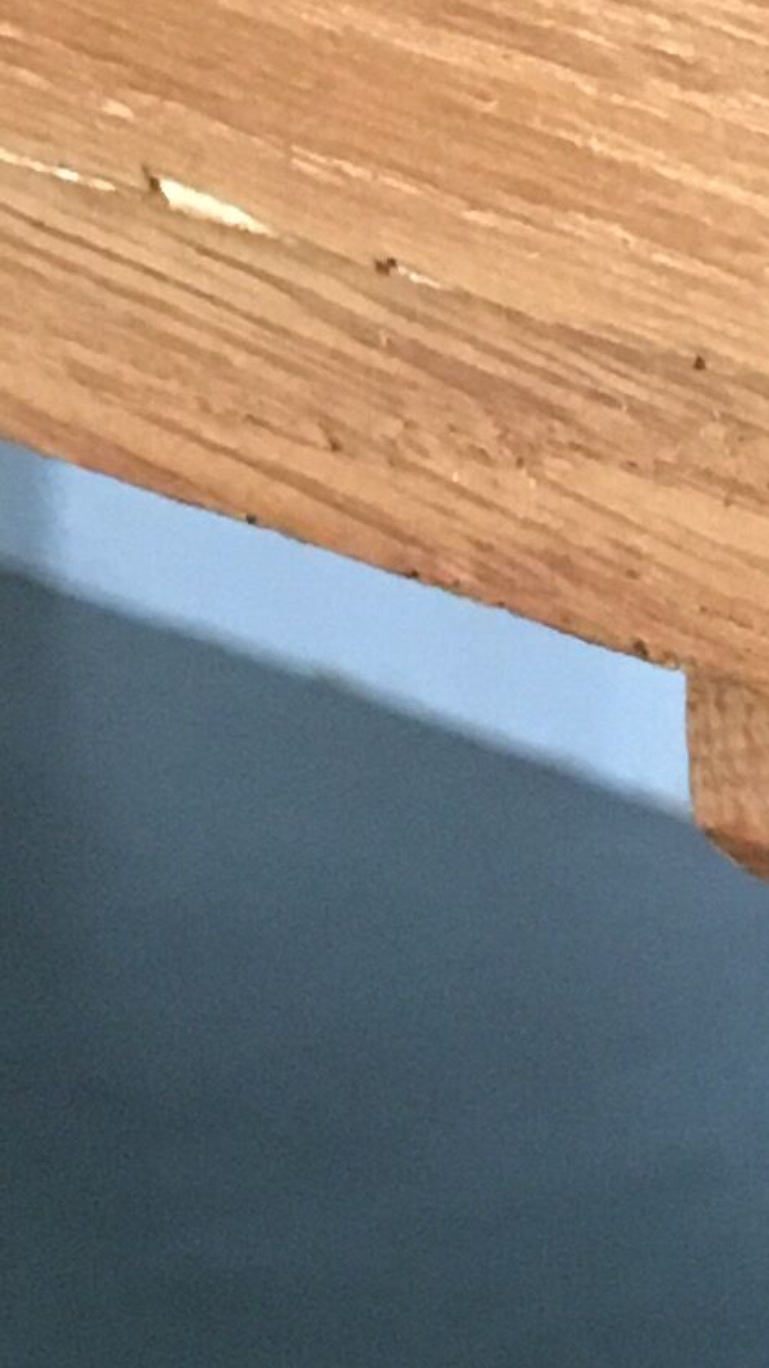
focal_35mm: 152
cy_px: 1007
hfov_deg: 7.5
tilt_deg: -19.2
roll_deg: -0.6
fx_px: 5513
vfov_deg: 14.1
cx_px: 1789
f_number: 2.2
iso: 200
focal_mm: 4.15
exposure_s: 1/30
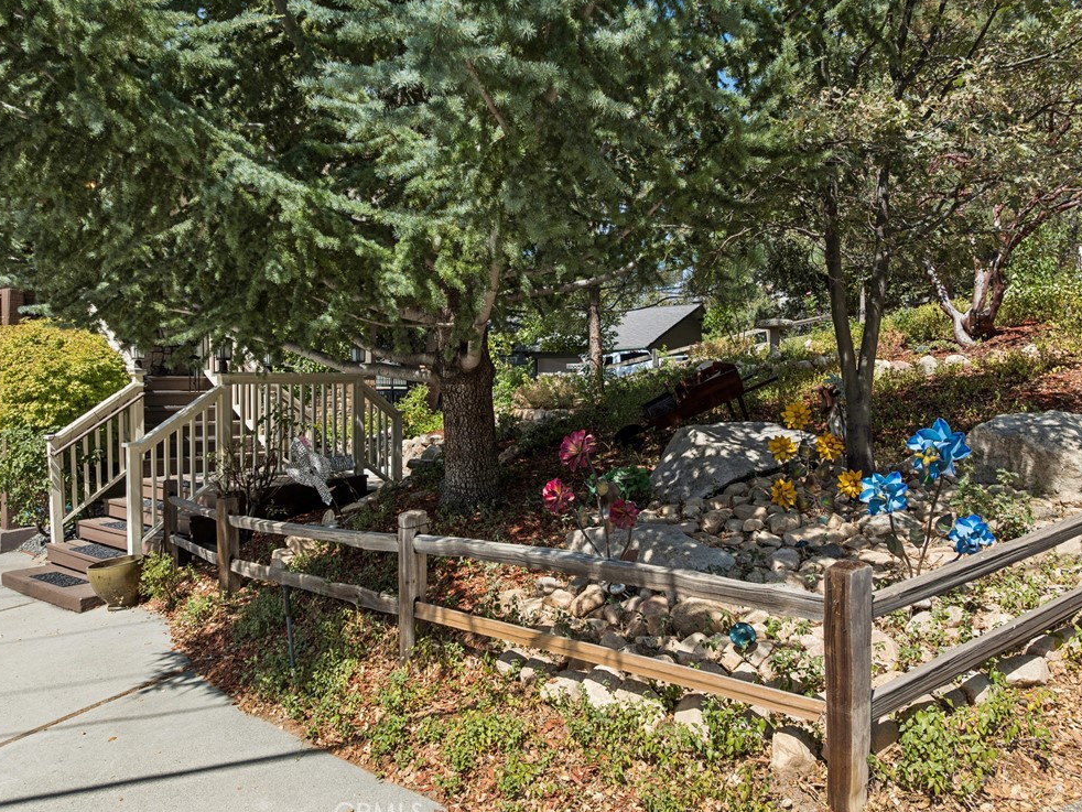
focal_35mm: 25
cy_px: 407
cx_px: 550
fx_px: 782
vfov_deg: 54.9
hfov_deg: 69.4
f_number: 2.8
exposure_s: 1/60
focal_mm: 12.3
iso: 100
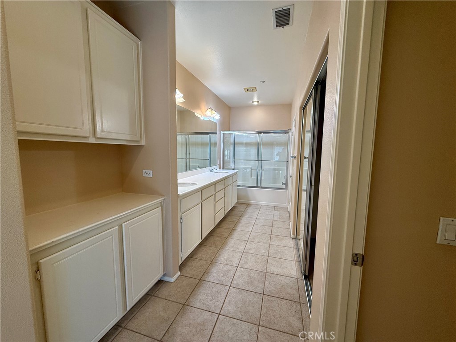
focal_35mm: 14
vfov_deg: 85.7
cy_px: 171
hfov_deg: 102.1
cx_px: 228
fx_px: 184
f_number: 2.2
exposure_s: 1/120
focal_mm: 2.22
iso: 125
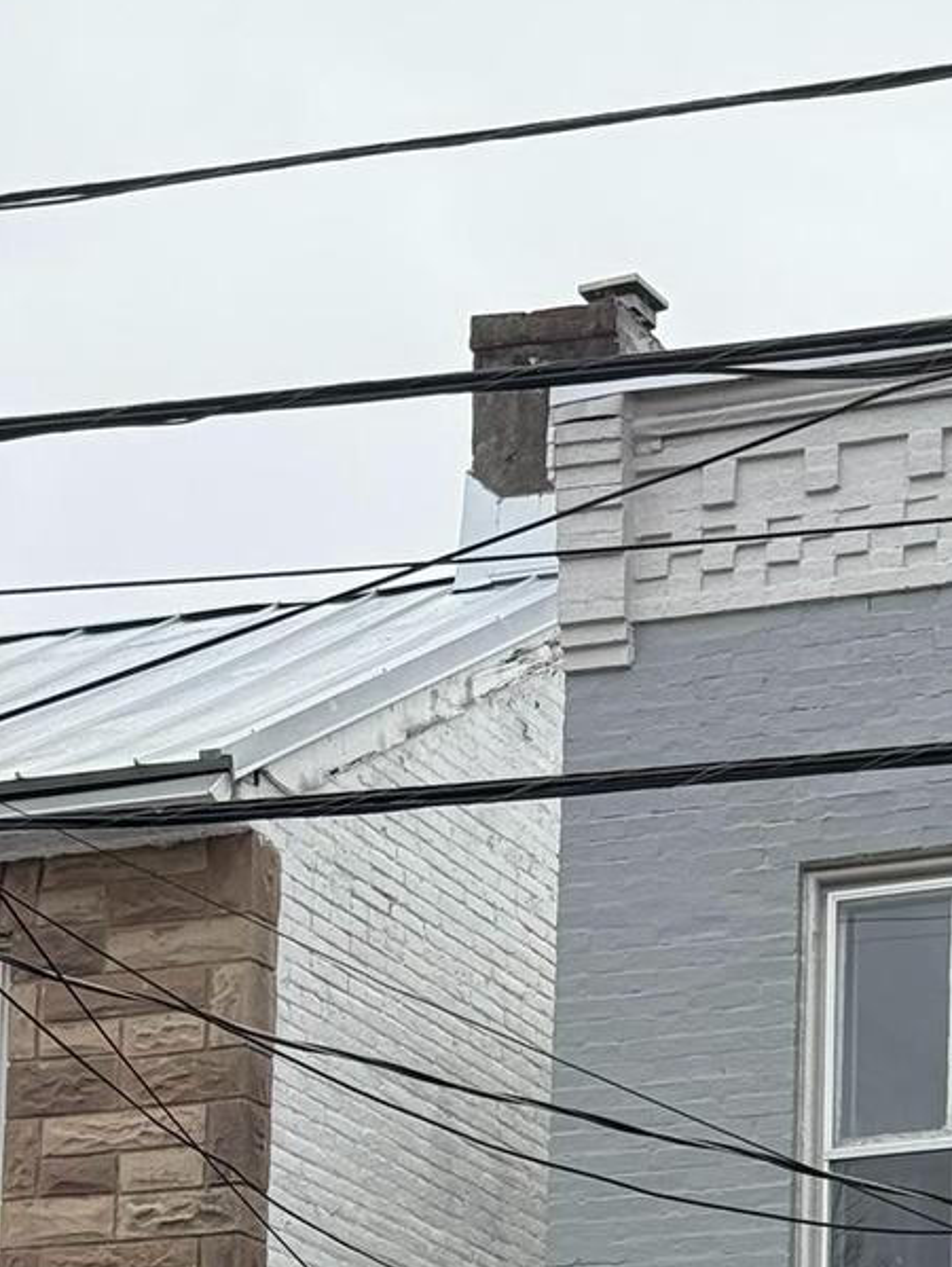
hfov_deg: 11.8
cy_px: 1561
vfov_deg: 15.4
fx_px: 4505
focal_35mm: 123
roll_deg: -0.3
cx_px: 1216
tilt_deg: +11.4
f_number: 1.78
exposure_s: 1/2208
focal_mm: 6.76
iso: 80
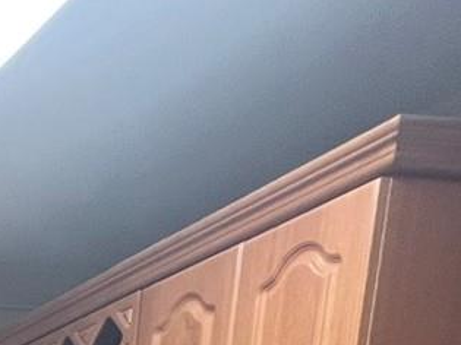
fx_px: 879
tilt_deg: -13.5
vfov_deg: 14.9
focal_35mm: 66
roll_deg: +0.9
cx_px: -334
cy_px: 804
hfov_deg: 21.3
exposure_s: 1/120
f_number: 1.8
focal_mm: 1.57
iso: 200
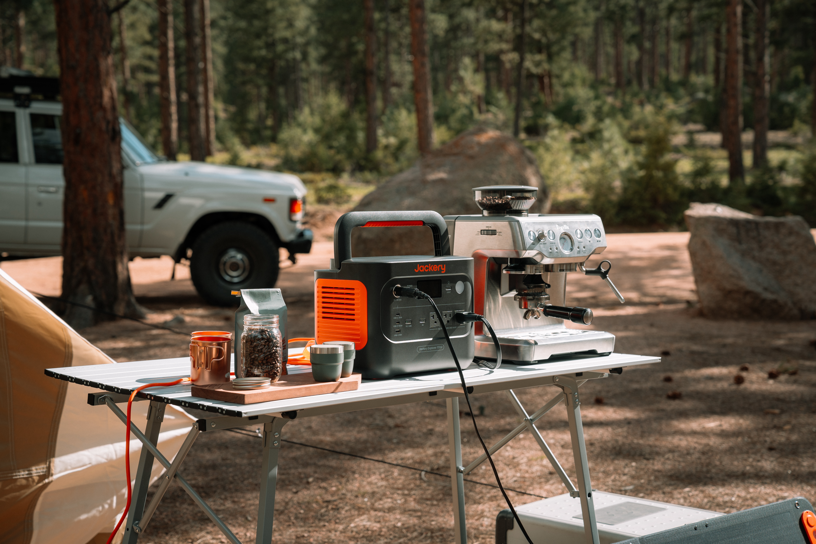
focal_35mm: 66
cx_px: 408
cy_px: 272
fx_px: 1496
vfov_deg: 20.6
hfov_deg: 30.5
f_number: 5
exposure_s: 1/250
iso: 100
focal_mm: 66
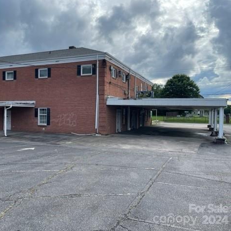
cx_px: 83
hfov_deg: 51.8
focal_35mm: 31
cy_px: 116
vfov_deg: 52.5
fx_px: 234
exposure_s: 1/2618
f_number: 1.6
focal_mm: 4.2
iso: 32
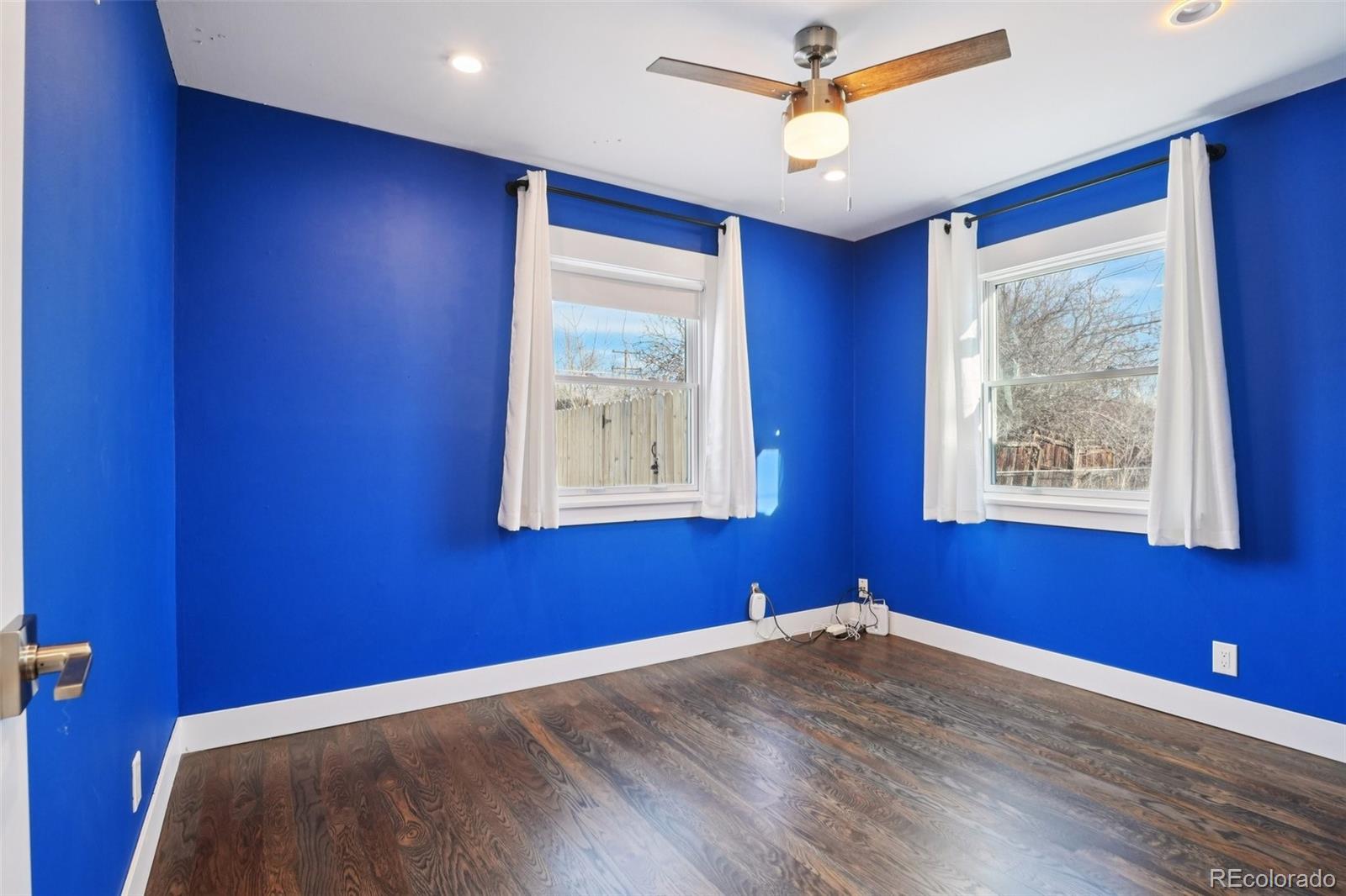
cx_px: 673
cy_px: 448
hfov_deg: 95.0
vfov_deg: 72.0
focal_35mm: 16
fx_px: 617
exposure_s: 1/30
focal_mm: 11
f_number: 8
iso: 400
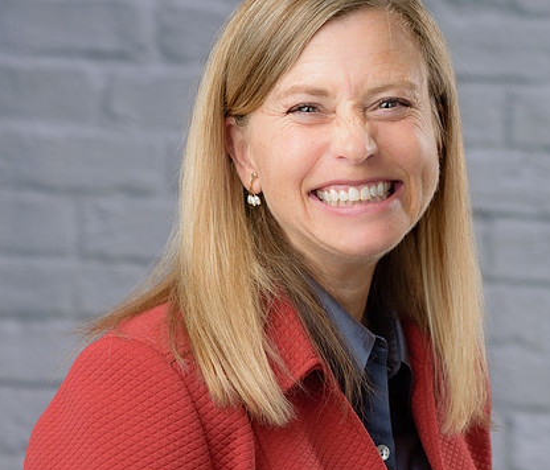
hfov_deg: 14.0
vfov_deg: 12.1
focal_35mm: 133
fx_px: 2225
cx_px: 436
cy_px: 207
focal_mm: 85
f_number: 6.3
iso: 100
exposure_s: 1/160
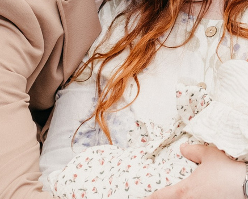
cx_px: 265
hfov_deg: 8.9
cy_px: -59
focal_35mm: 216
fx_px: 1586
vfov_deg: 7.1
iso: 400
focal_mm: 35
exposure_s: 1/160
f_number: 4
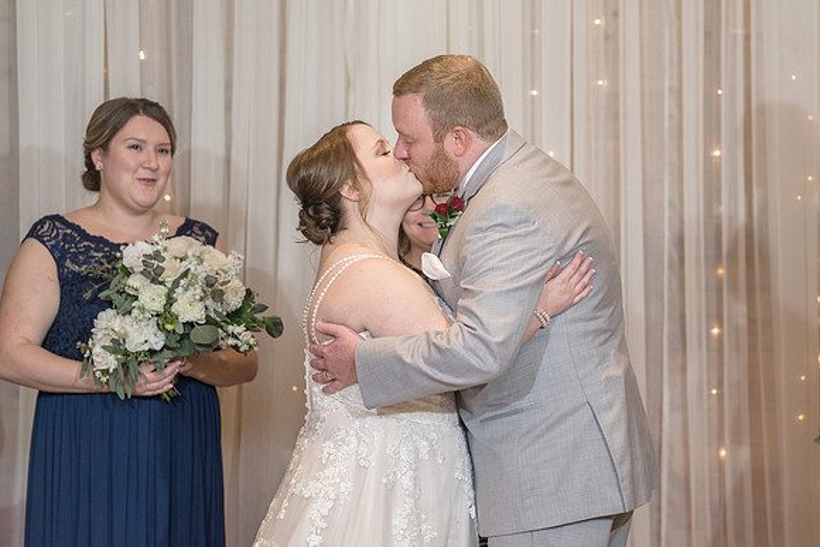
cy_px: 291
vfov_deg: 7.5
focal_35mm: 183
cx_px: 472
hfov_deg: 11.2
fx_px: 4178
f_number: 4
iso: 2000
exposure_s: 1/200
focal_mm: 159
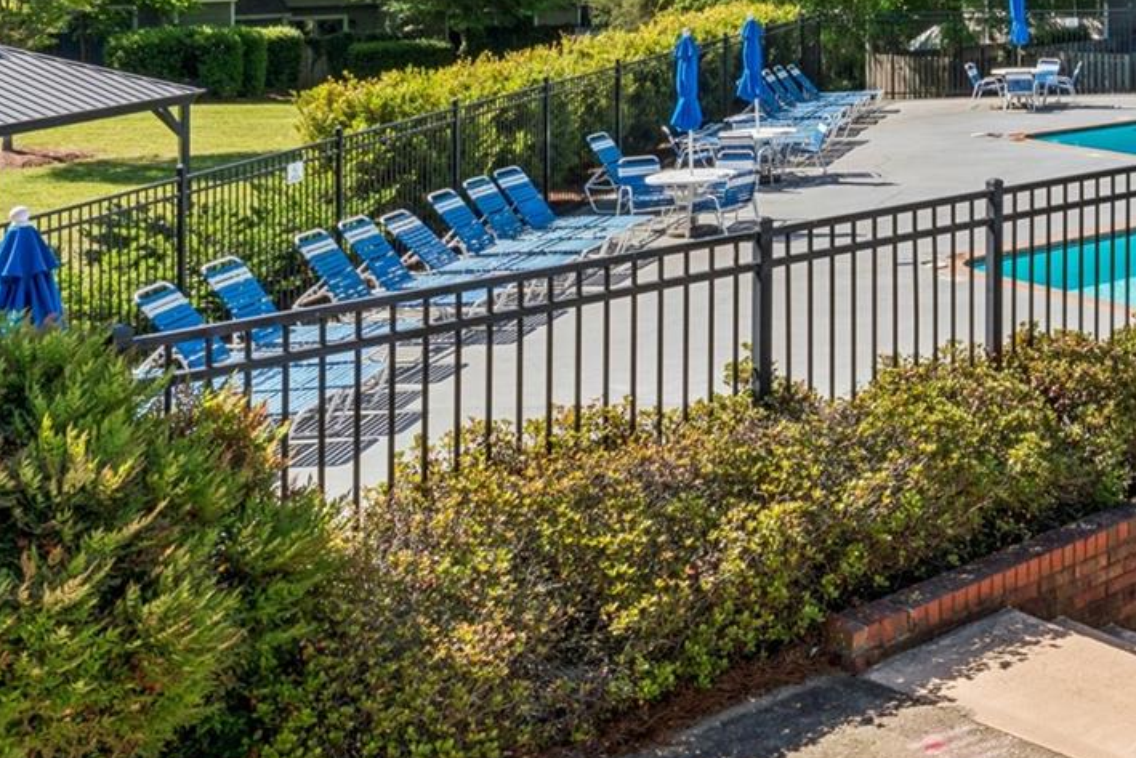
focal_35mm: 53
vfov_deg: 23.8
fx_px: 1678
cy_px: -76
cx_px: 1368
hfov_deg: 31.3
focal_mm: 18.4
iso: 100
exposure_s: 1/30
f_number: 22
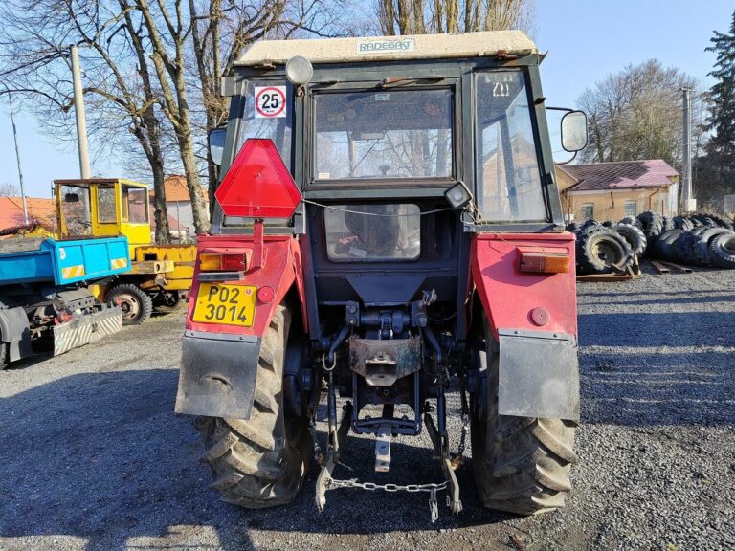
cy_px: 276
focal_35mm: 27
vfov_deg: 51.4
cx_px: 368
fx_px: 573
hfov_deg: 65.3
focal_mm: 5.52
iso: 100
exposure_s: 1/799
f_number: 1.9
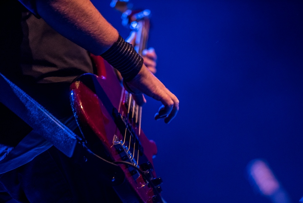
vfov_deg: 6.9
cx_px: 152
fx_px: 1684
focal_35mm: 200
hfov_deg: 10.3
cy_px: 102
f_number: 2.8
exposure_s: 1/80
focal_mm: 200
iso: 3200
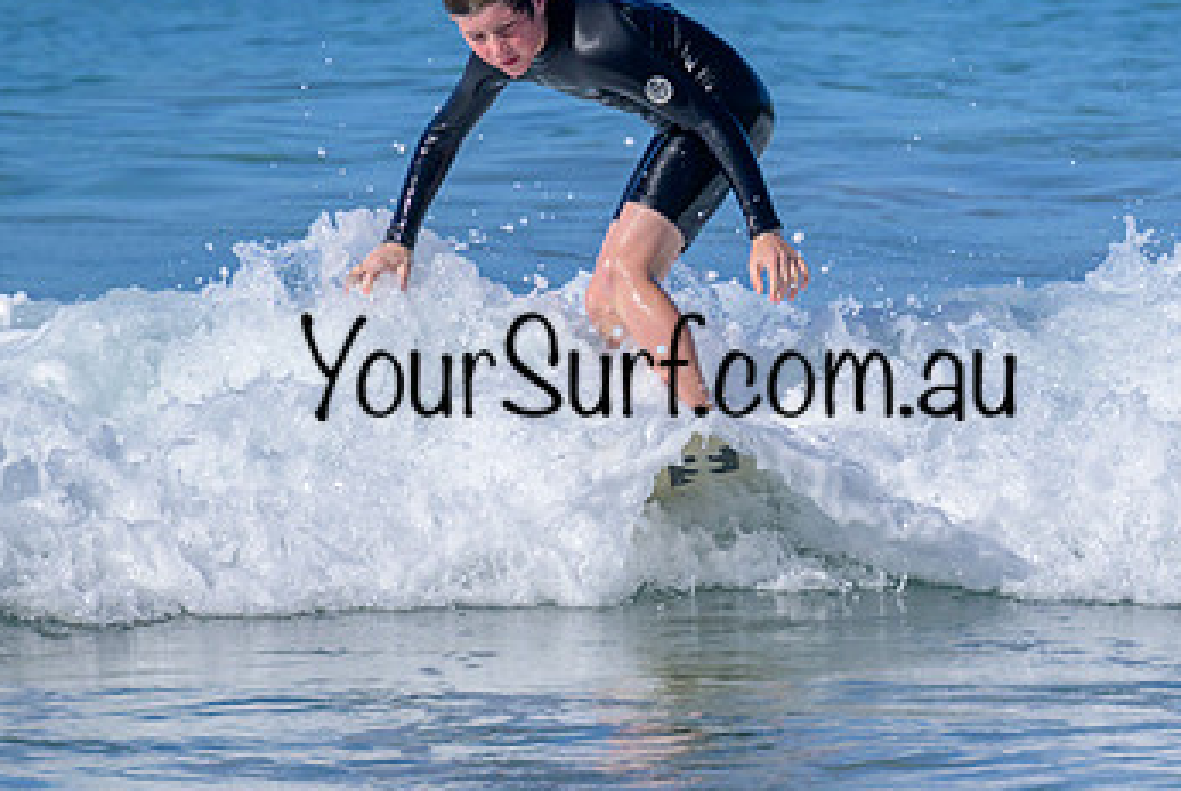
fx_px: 42471
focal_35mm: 1293
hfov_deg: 1.6
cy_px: 210
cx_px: 982
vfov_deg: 1.1
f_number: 8
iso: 320
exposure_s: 1/2000
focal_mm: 560
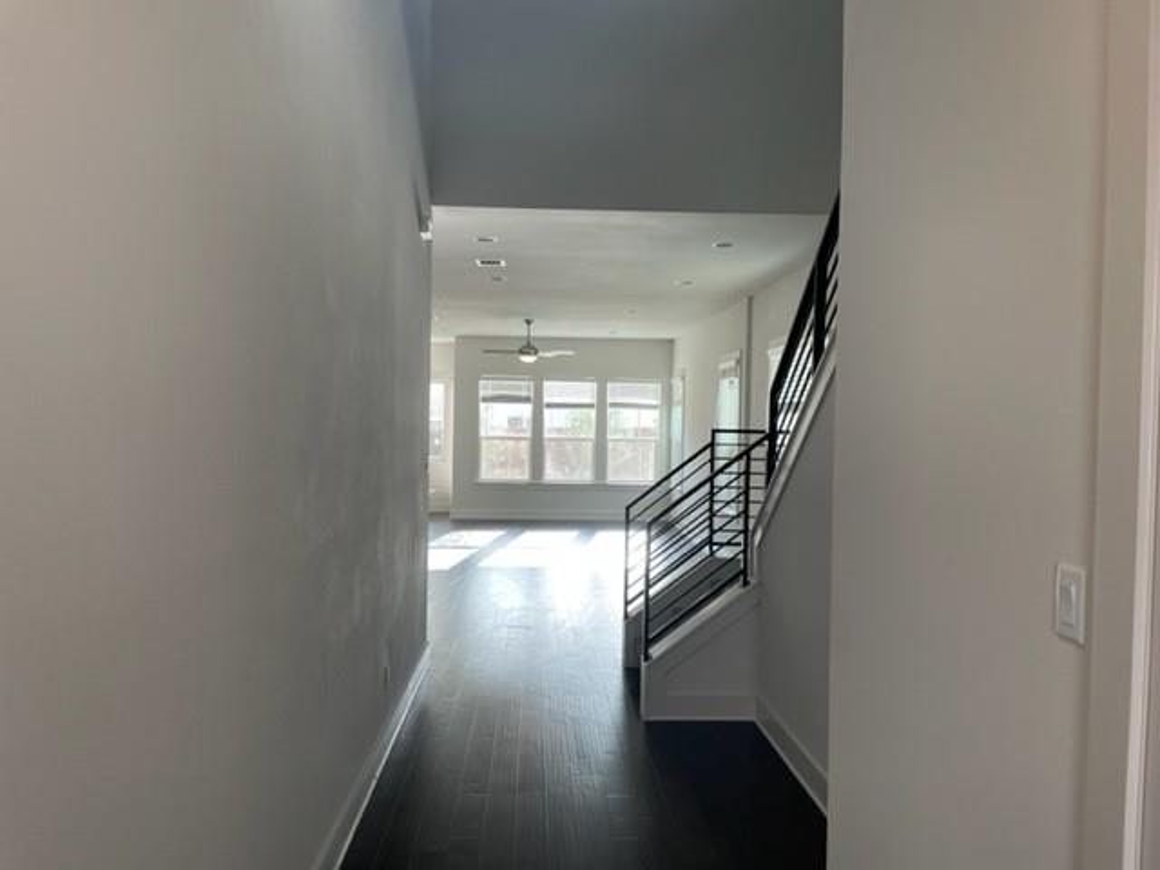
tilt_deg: +0.5
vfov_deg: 53.1
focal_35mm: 26
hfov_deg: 67.3
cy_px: 435
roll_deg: -1.1
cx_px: 580
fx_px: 871
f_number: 1.6
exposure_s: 1/120
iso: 64
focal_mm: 4.2
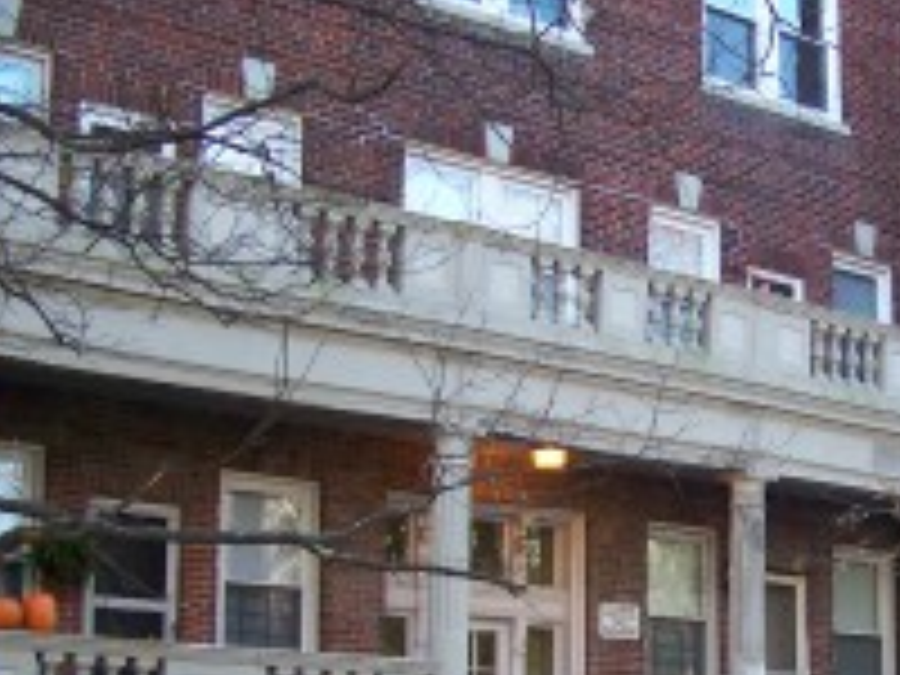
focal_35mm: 76
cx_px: 778
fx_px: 1976
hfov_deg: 25.0
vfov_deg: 19.3
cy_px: 500
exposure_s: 1/60
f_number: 2.8
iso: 64
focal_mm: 6.3
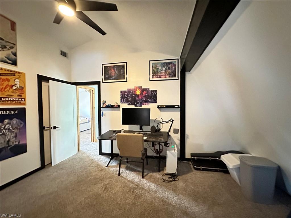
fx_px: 118
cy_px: 109
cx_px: 146
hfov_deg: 102.1
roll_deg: -0.9
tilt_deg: -2.0
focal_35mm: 14
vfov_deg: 85.7
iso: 2000
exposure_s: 1/20
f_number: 2.2
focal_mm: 2.22
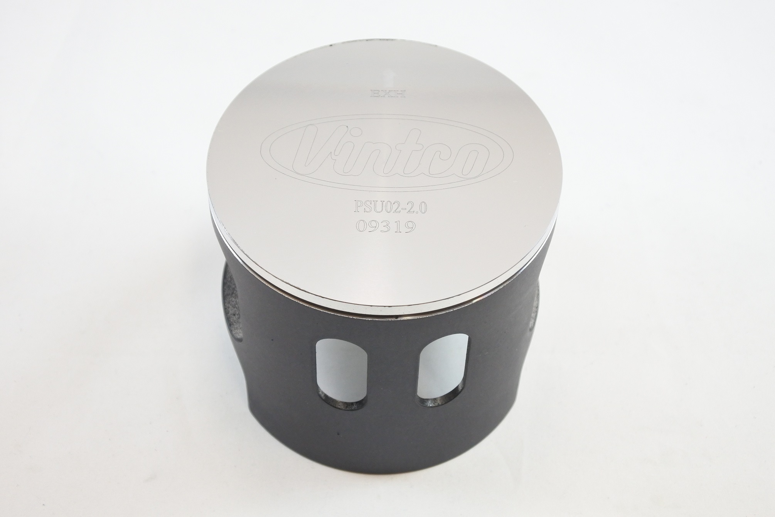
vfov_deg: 26.0
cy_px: 258
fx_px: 1119
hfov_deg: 38.2
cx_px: 388
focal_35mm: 52
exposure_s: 1/125
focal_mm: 19.3
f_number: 4.5
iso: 720
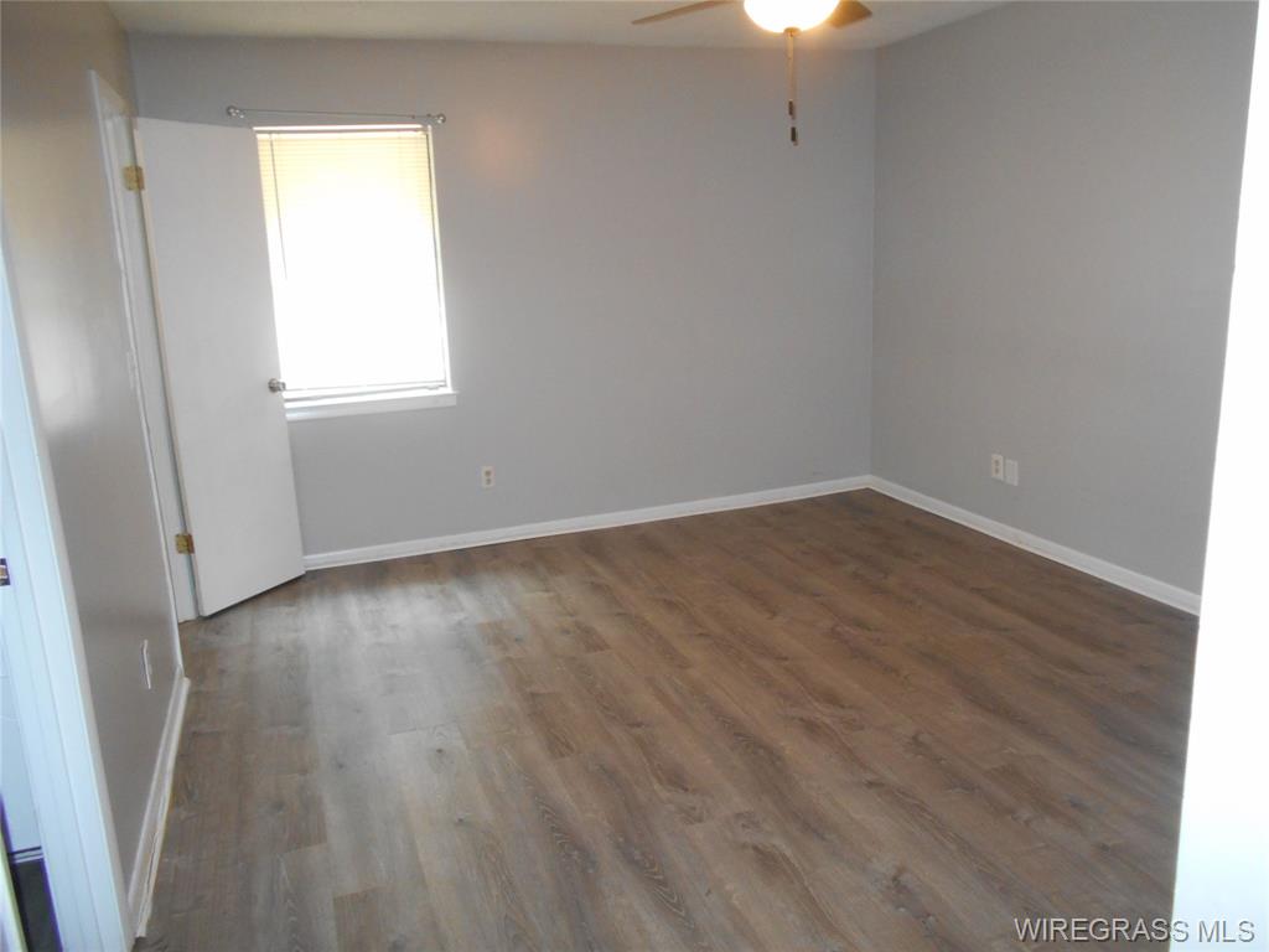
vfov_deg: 53.1
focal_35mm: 26
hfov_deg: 67.3
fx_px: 953
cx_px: 634
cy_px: 476
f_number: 3.2
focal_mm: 4.6
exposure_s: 1/25
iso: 360
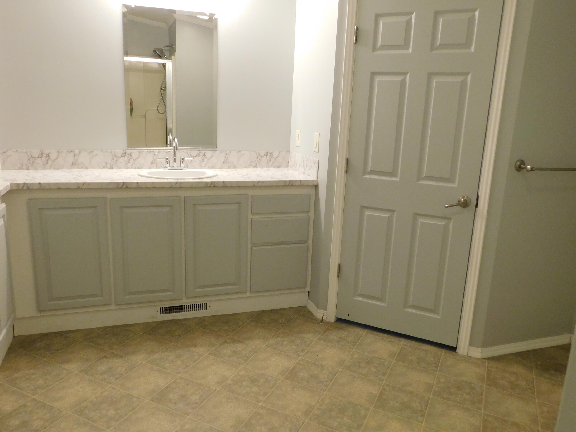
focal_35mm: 28
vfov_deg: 49.7
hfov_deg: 63.4
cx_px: 288
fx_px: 466
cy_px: 216
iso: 320
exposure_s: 1/30
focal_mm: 4.9
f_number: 3.2
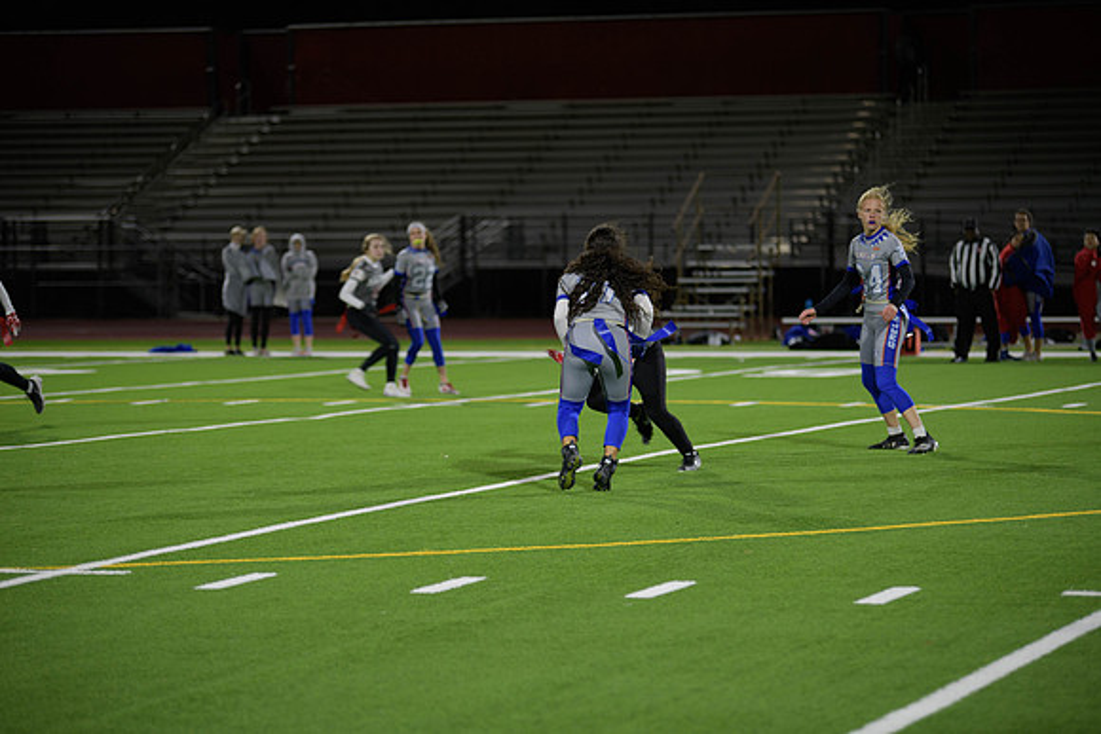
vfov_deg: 10.6
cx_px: 550
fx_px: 3977
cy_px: 367
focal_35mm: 130
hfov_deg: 15.8
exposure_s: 1/200
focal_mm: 130
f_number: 2.8
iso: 720
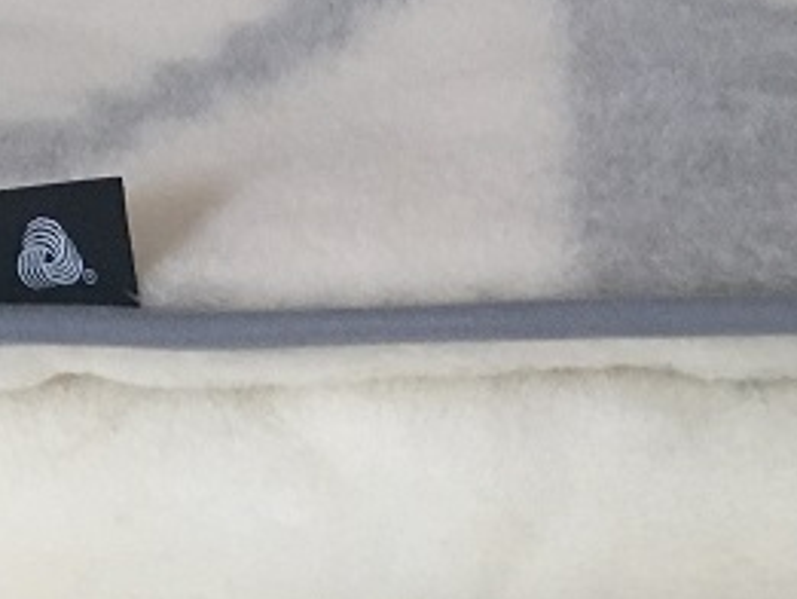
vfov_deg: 16.4
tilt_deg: -31.7
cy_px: 553
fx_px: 2050
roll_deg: +1.1
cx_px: 379
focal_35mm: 89
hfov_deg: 22.0
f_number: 2.2
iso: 200
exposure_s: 1/33
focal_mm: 4.15
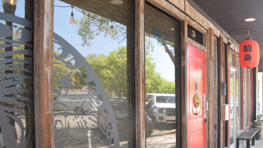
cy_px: 102
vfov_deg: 29.4
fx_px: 279
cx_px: 156
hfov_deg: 50.2
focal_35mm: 40
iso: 400
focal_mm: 20
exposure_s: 1/125
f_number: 5.6
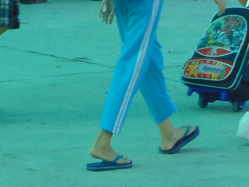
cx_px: 353
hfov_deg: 4.7
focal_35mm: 421
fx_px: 3028
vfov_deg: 3.5
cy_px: -165
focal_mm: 12.8
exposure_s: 1/100
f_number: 3.7
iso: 80
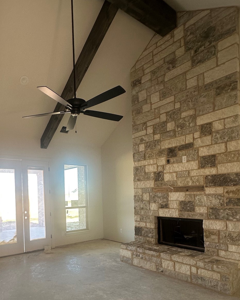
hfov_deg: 56.5
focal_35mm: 24
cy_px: 198
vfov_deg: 68.5
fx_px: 213
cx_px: 66
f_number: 2.2
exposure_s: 1/99
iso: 80
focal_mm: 2.22
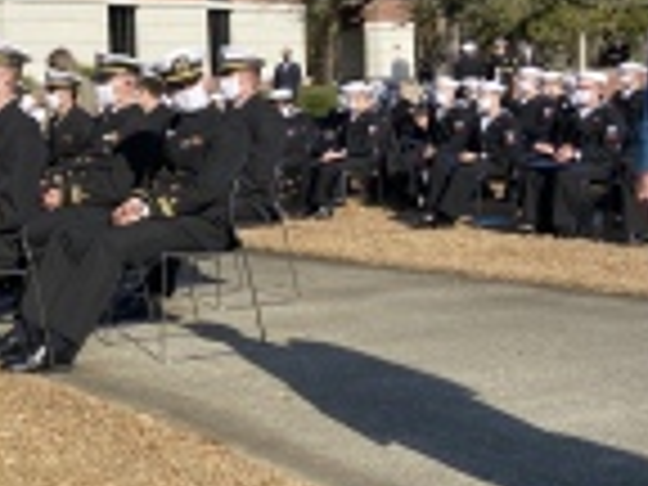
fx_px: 1235
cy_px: 194
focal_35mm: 66
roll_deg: +2.6
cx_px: -18
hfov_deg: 27.5
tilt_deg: -3.3
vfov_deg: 22.2
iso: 32
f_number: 1.8
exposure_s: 1/2463
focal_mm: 4.25
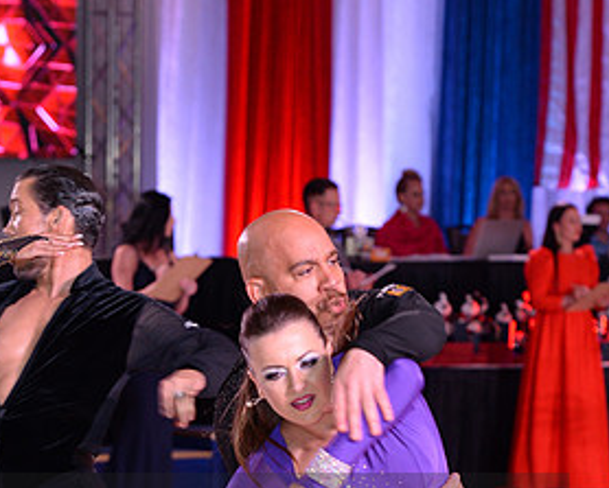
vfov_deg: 7.5
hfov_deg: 9.4
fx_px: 3699
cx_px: 268
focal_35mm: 205
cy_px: 547
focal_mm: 105
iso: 2000
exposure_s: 1/250
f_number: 4.5
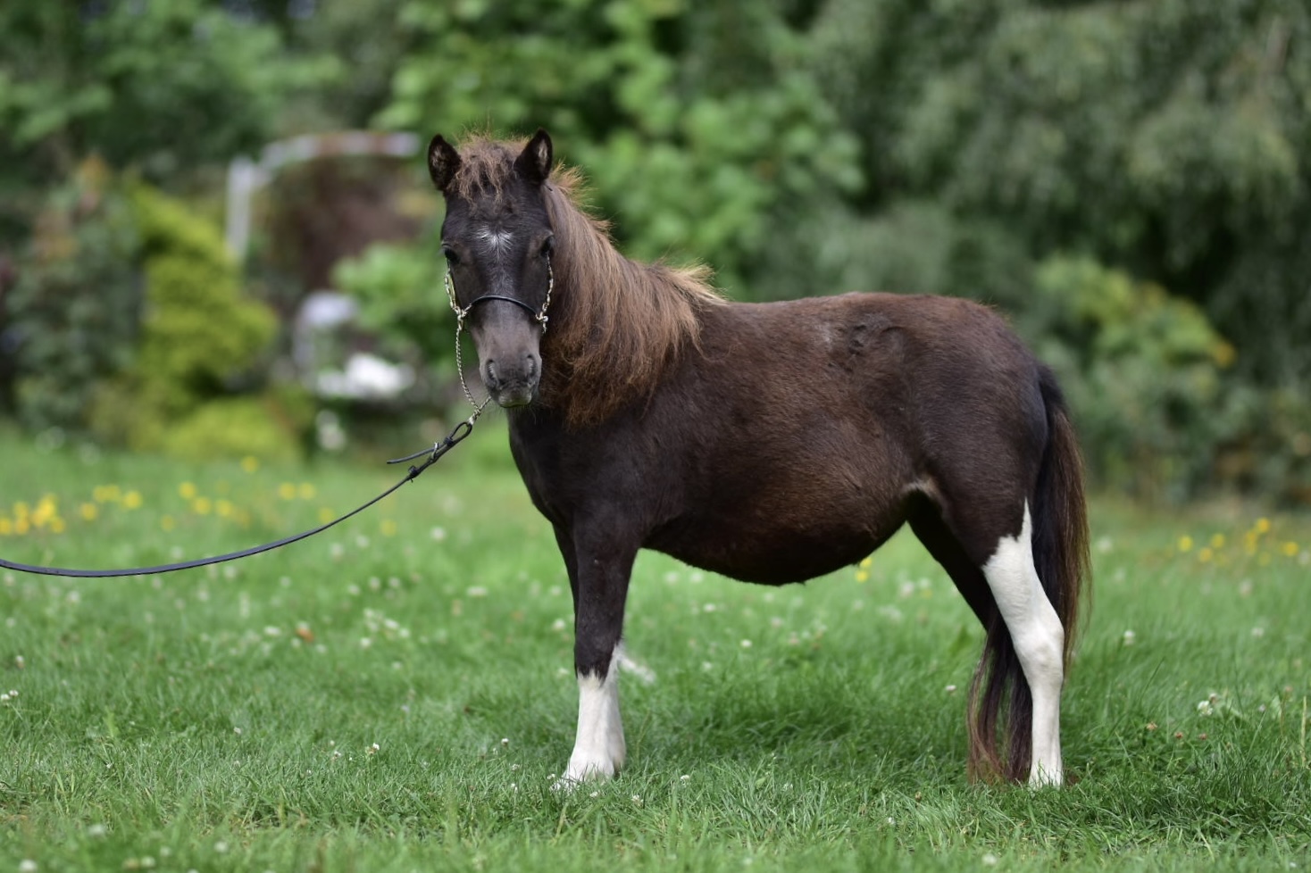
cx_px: 656
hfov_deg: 16.1
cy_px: 436
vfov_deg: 10.7
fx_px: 4642
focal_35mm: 128
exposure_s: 1/4000
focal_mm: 85
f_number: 1.4
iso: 100
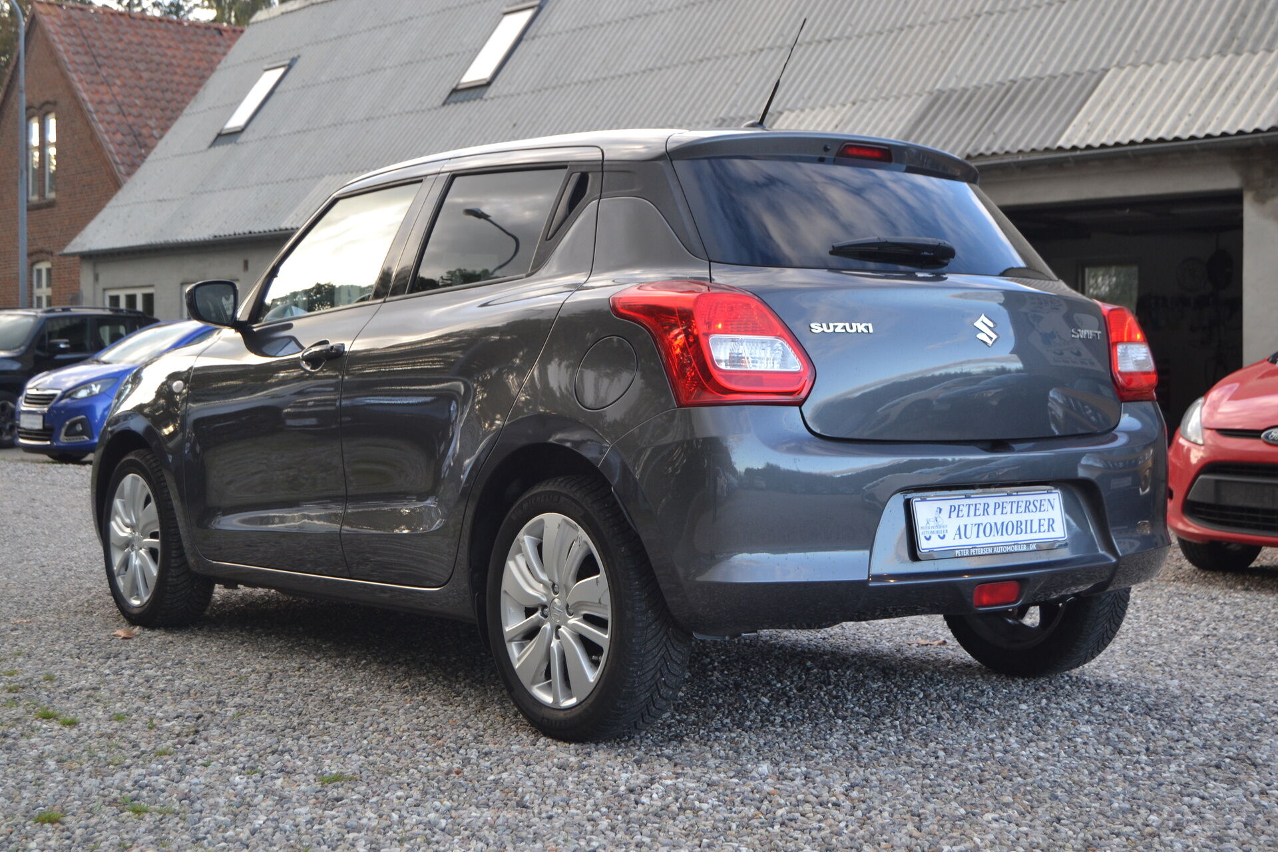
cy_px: 426
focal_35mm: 51
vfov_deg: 26.5
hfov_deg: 38.9
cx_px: 639
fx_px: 1810
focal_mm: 34
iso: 320
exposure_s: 1/125
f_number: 5.6
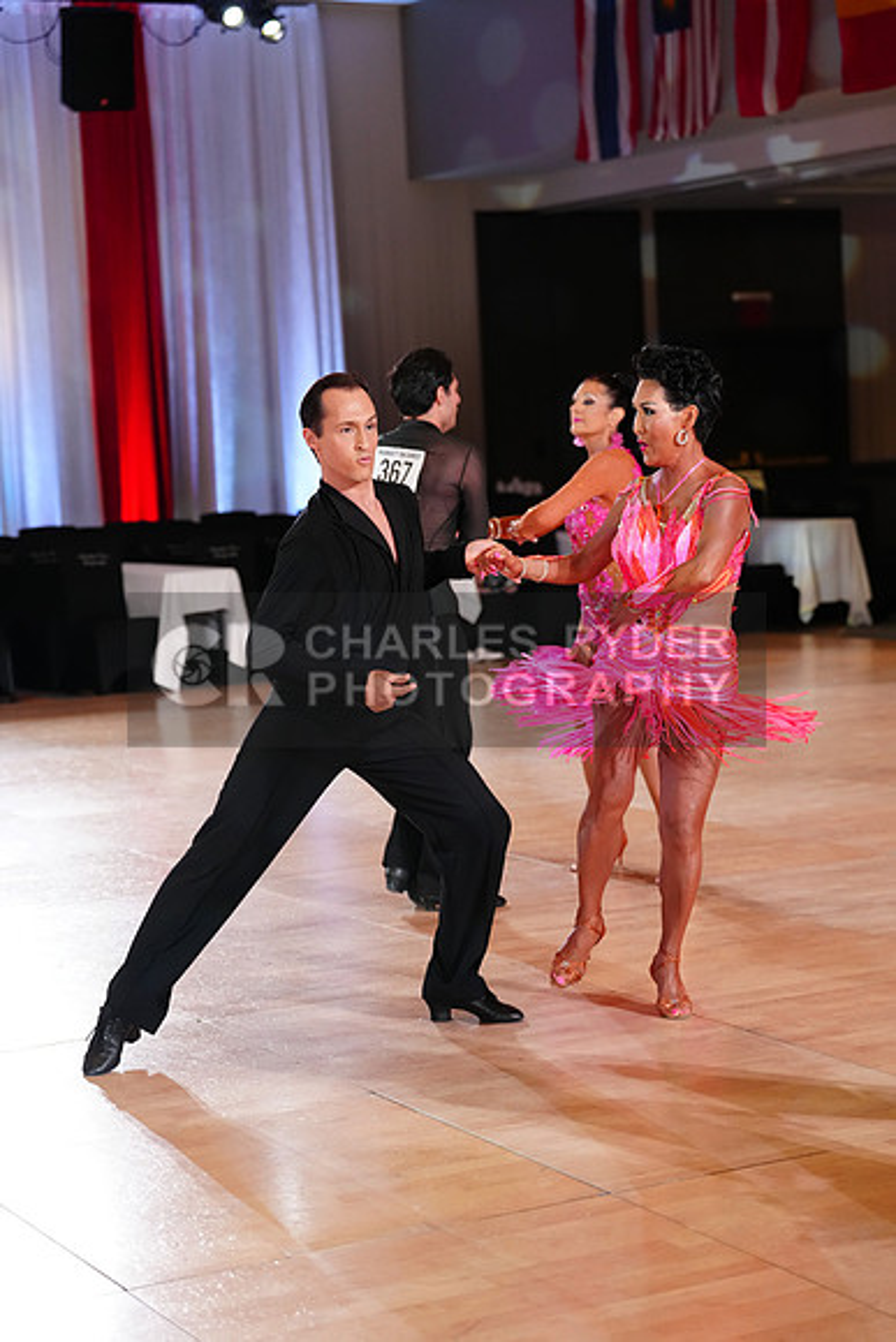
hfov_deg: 19.5
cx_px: 448
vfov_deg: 28.8
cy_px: 671
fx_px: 2612
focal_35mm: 70
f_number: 3.2
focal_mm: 70
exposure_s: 1/640
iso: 3200
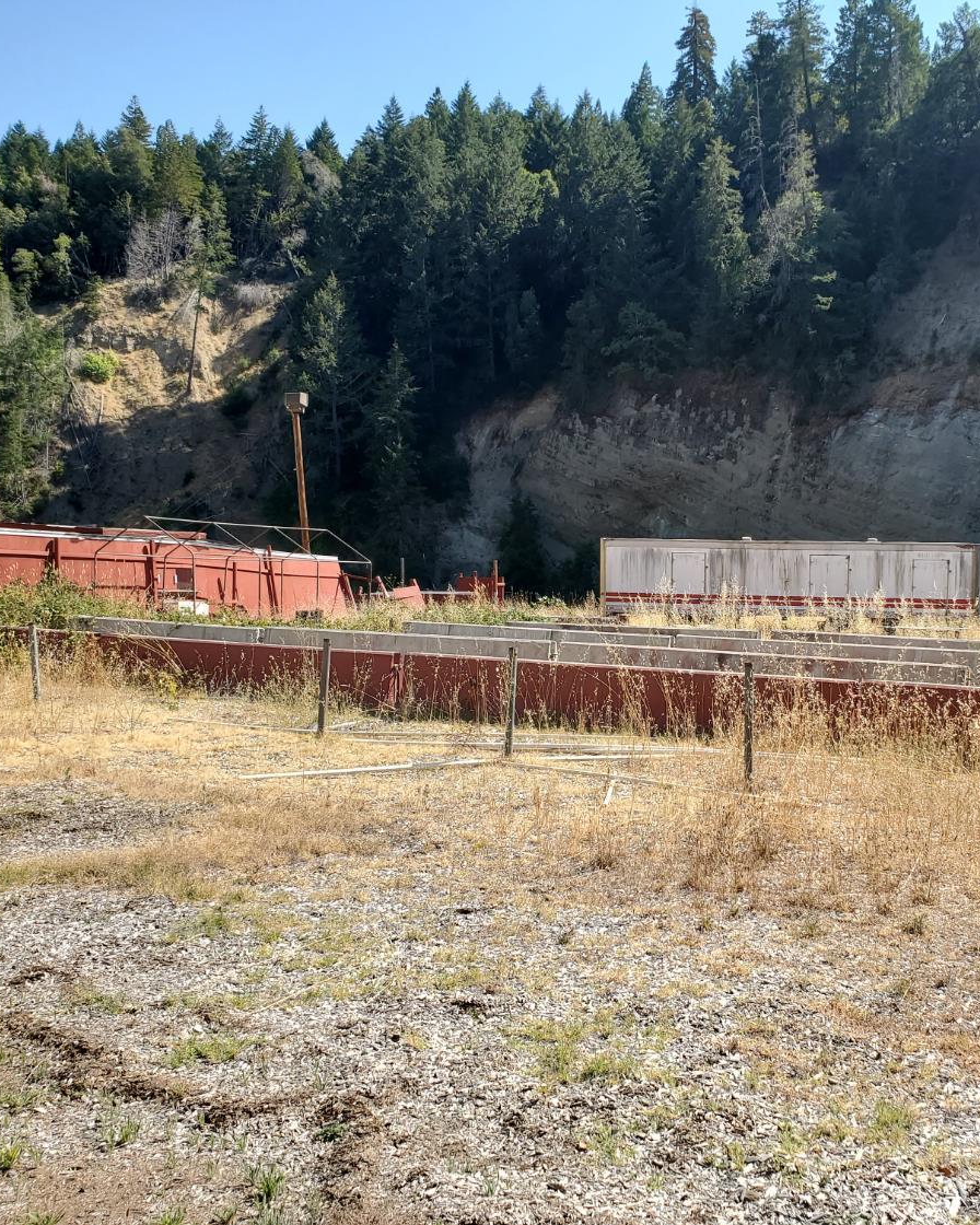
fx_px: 1233
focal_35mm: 34
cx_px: 720
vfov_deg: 52.8
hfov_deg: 42.2
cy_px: 614
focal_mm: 4.3
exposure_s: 1/962
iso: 50
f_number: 2.4
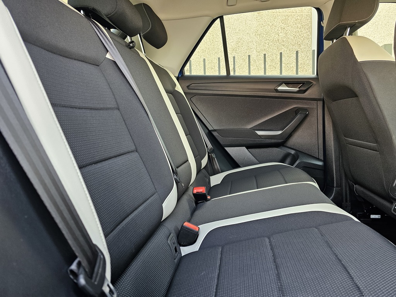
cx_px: 198
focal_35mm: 23
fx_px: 263
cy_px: 148
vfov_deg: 58.9
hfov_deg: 73.9
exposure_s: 1/120
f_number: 1.7
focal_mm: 6.3
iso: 200
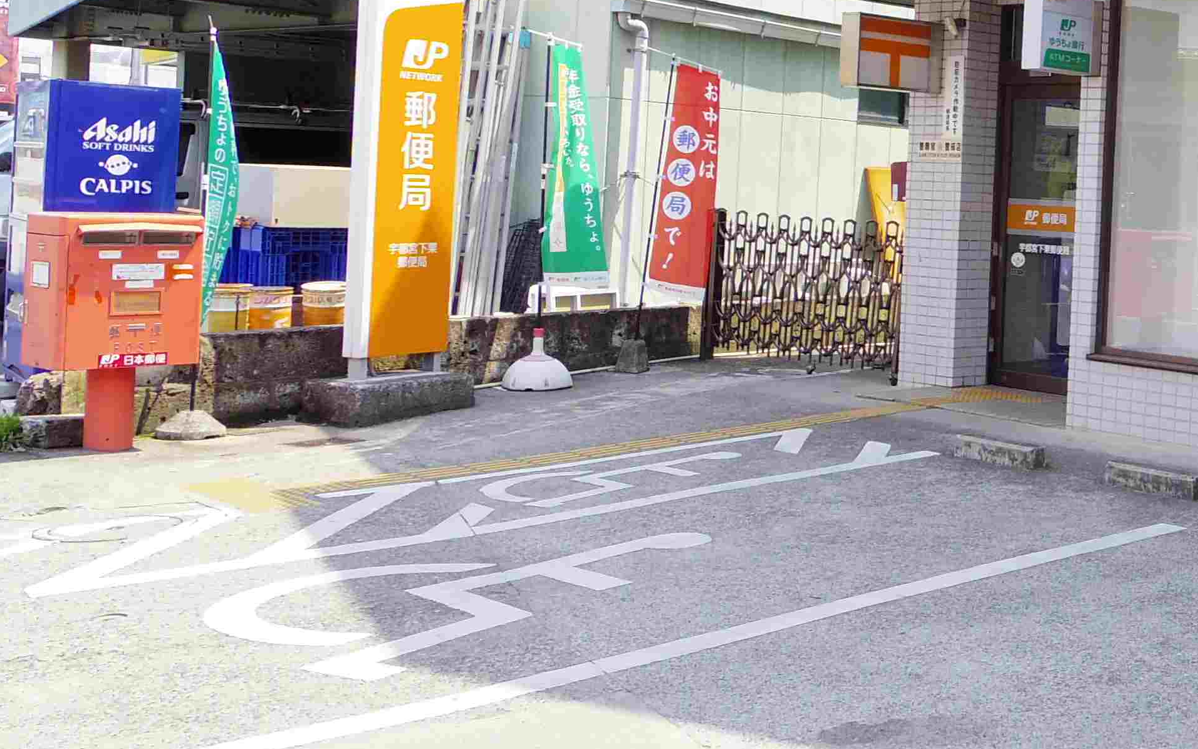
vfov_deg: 25.0
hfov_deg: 35.1
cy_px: 169
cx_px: 1252
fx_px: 1665
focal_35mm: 51
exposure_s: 1/400
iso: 200
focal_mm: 5
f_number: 4
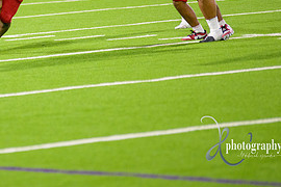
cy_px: -9
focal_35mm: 429
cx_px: 10
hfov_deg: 4.8
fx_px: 3348
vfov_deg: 3.2
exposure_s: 1/320
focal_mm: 200
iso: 2000
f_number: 2.8
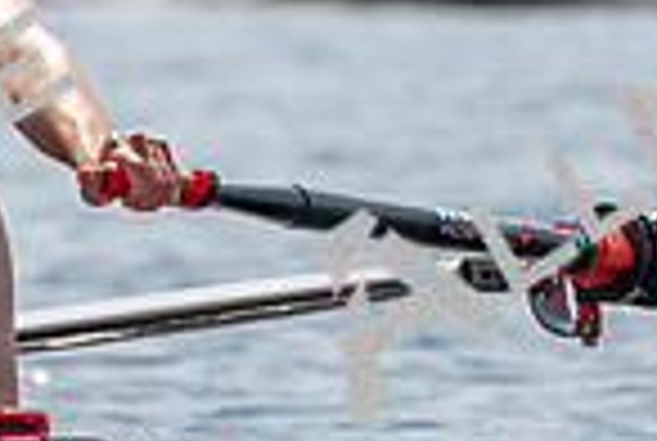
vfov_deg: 1.1
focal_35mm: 1262
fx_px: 23078
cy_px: -2
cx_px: -58
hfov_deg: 1.6
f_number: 6.3
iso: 160
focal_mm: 318
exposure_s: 1/1600
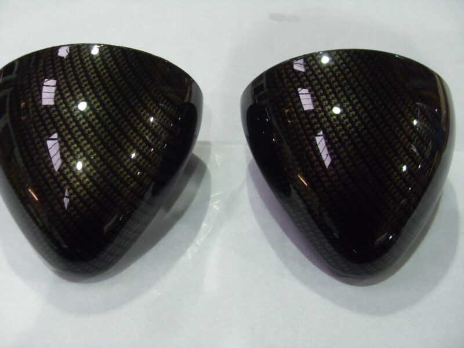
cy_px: 174
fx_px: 469
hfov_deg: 52.6
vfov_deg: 40.7
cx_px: 232
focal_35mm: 35
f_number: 2.8
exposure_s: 1/30
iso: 200
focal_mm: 6.3
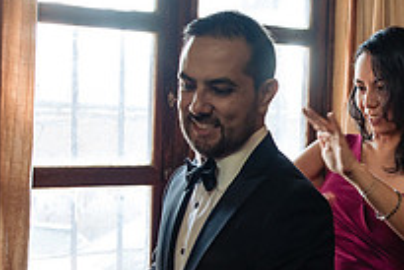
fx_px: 764
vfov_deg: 20.0
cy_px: 153
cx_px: 329
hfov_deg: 28.9
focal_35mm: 68
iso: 800
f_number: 3.5
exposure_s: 1/100
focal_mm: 24
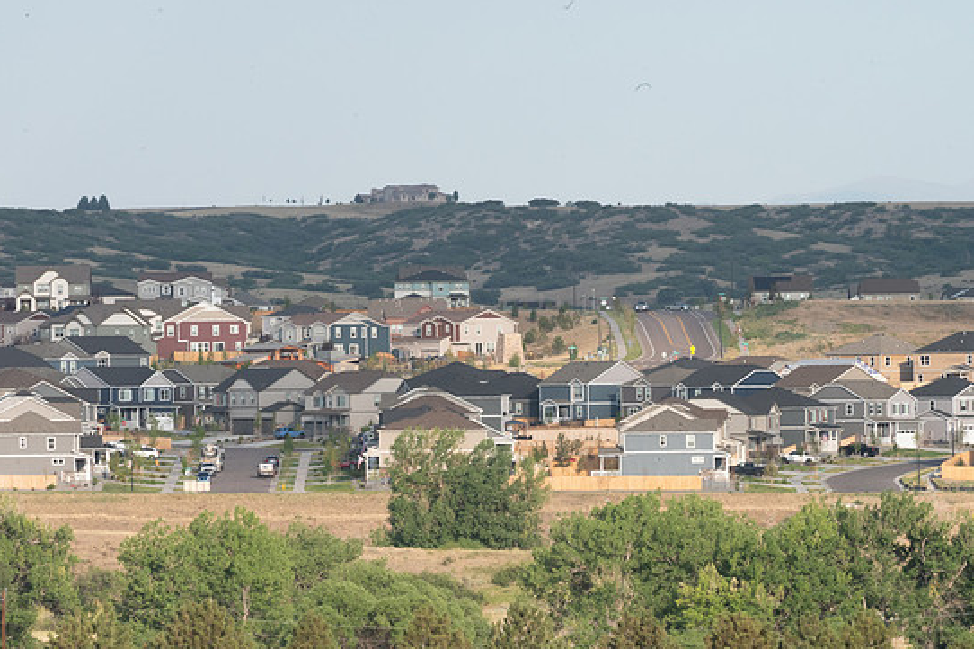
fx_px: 11981
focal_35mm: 443
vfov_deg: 3.1
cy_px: 338
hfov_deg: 4.7
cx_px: 455
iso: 2000
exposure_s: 1/250
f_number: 29
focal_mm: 400
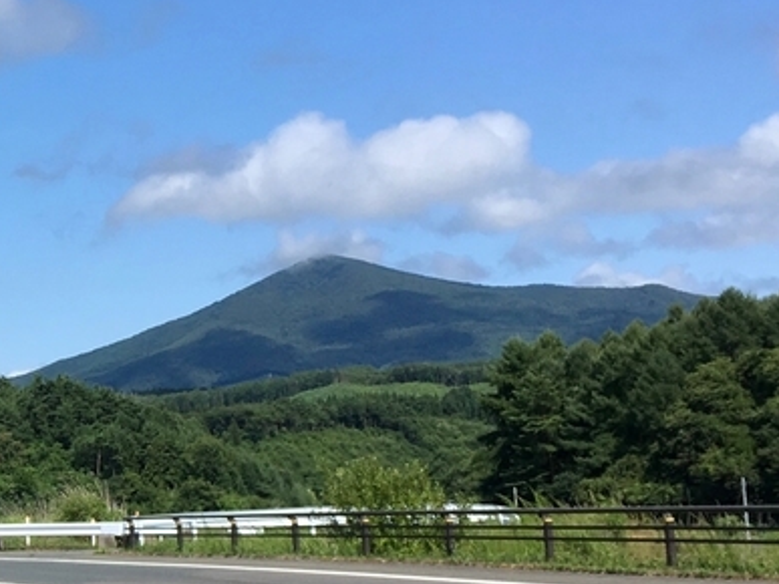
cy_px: 520
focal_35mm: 90
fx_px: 2025
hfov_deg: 20.1
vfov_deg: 16.2
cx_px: -211
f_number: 2.2
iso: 25
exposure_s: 1/1570
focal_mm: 4.15
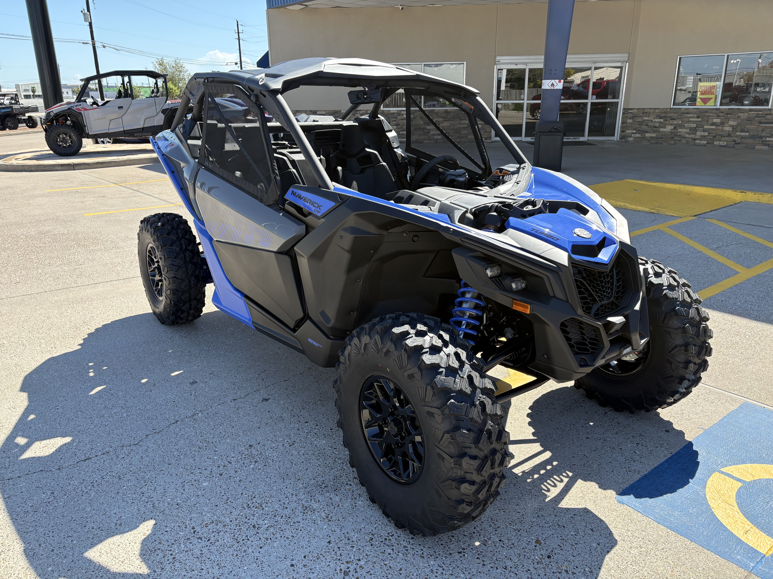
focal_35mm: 26
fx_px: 581
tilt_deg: -17.8
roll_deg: +1.7
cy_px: 290
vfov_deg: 53.1
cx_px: 386
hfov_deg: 67.3
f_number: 1.6
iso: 64
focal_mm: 5.96
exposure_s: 1/1420
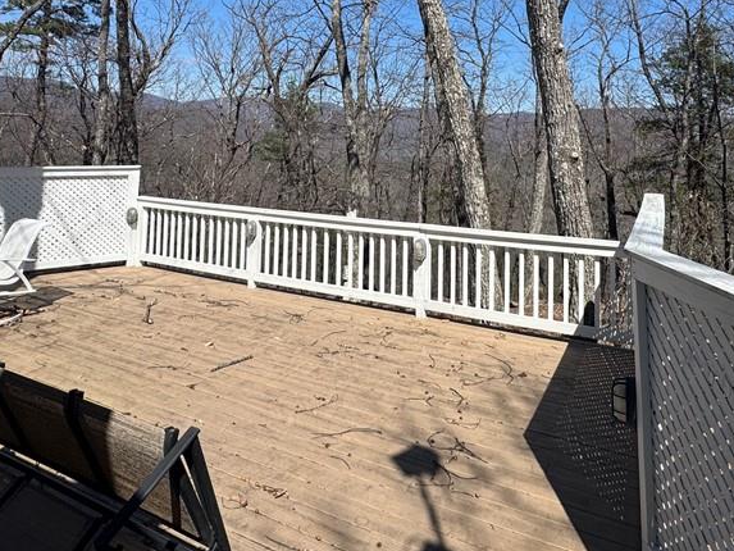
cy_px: 100
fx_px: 530
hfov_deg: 69.2
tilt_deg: +3.9
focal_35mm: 25
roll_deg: -1.4
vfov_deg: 51.1
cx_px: 400
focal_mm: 2.22
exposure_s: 1/2415
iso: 50
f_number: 2.2
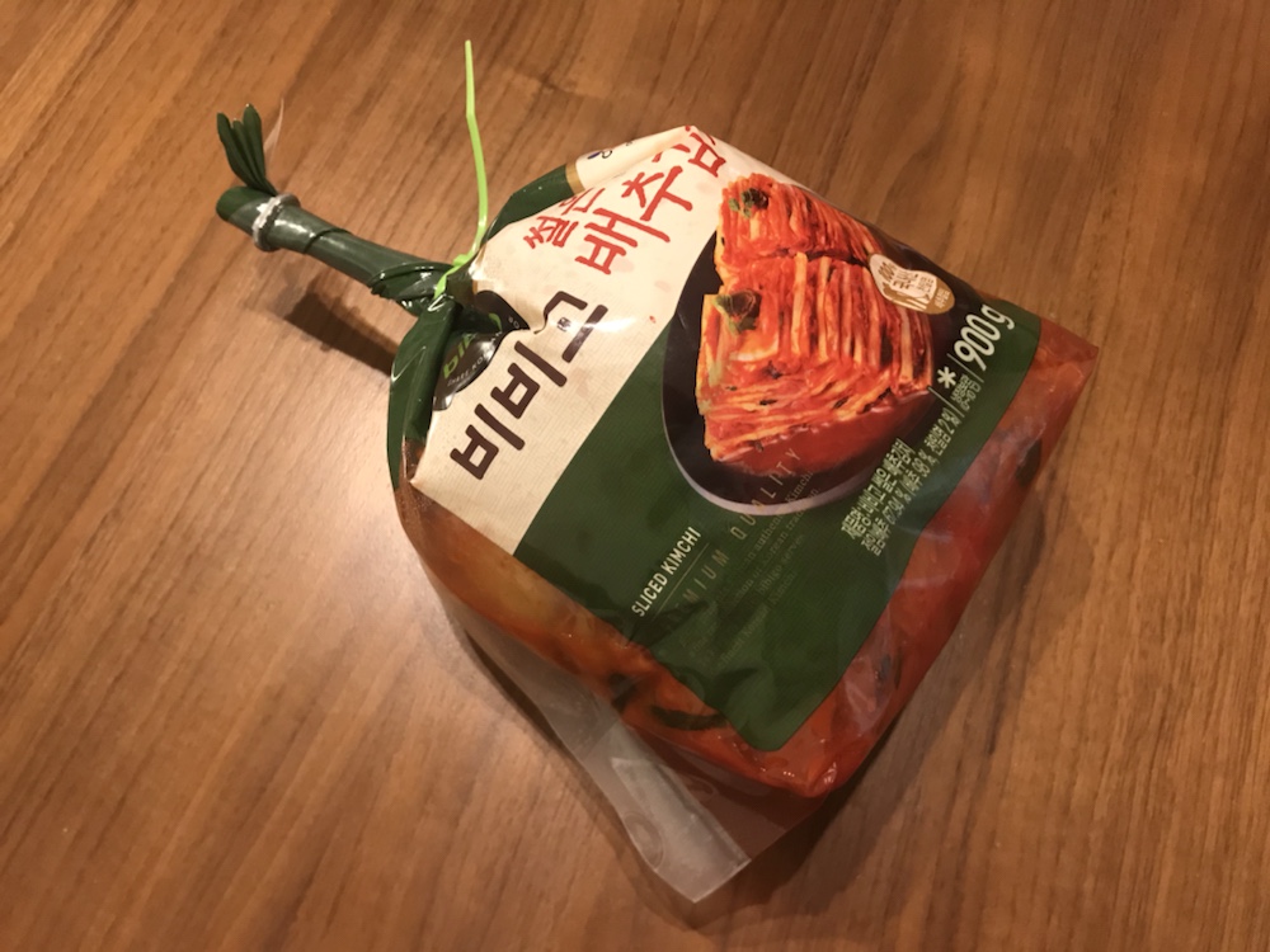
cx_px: 635
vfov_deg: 49.7
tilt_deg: -69.3
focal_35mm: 28
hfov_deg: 63.4
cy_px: 476
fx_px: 1027
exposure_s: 1/8
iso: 100
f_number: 1.8
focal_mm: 3.99
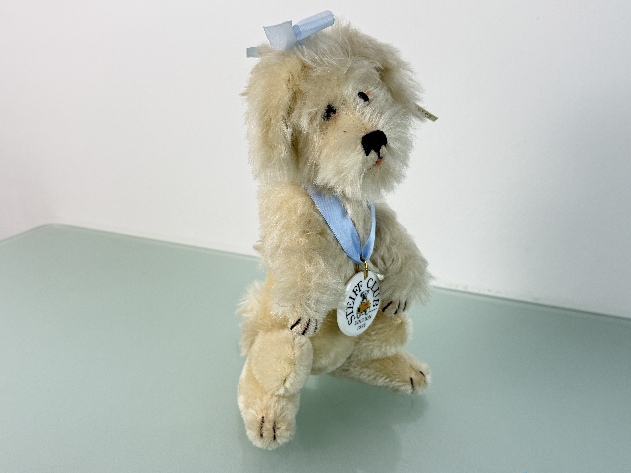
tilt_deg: -17.2
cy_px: 236
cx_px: 316
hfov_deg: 52.6
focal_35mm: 35
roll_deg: -1.0
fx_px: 638
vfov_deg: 40.7
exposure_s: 1/181
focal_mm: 6.76
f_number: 1.78
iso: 64
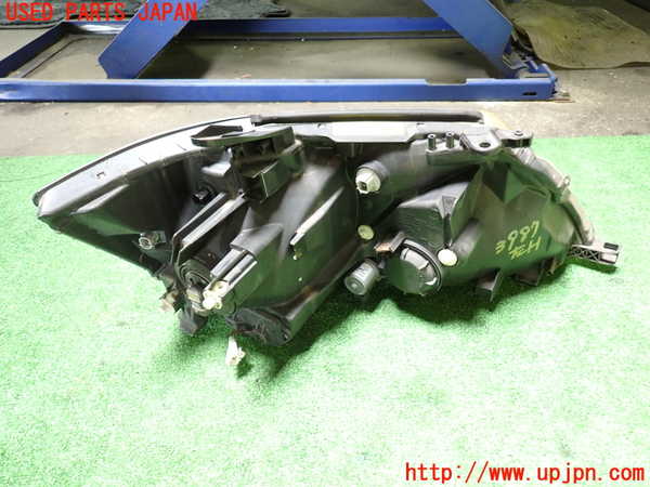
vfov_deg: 54.9
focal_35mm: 25
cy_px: 244
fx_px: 469
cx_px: 325
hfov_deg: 69.4
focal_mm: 4.5
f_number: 2
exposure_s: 1/30
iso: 200
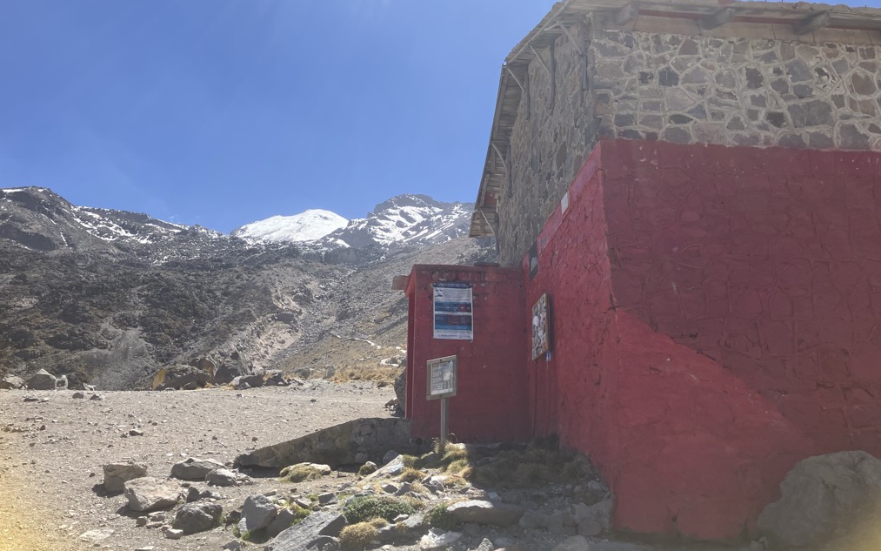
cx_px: 437
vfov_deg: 41.7
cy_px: 232
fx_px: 720
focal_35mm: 30
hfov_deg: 62.9
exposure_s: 1/1473
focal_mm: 3.99
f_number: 1.8
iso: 32
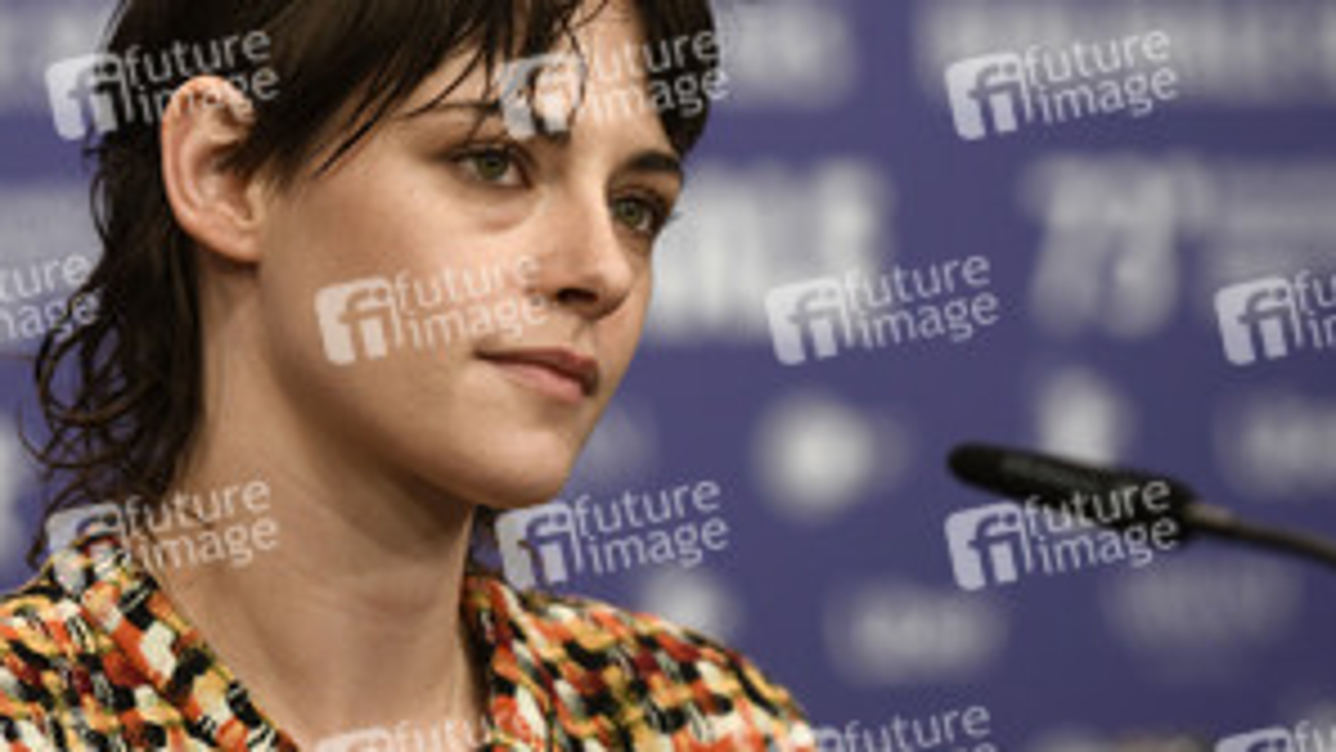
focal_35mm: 278
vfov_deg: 4.4
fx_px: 9847
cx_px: 493
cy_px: 423
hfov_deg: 7.8
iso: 1000
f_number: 3.2
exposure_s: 1/400
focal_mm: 175
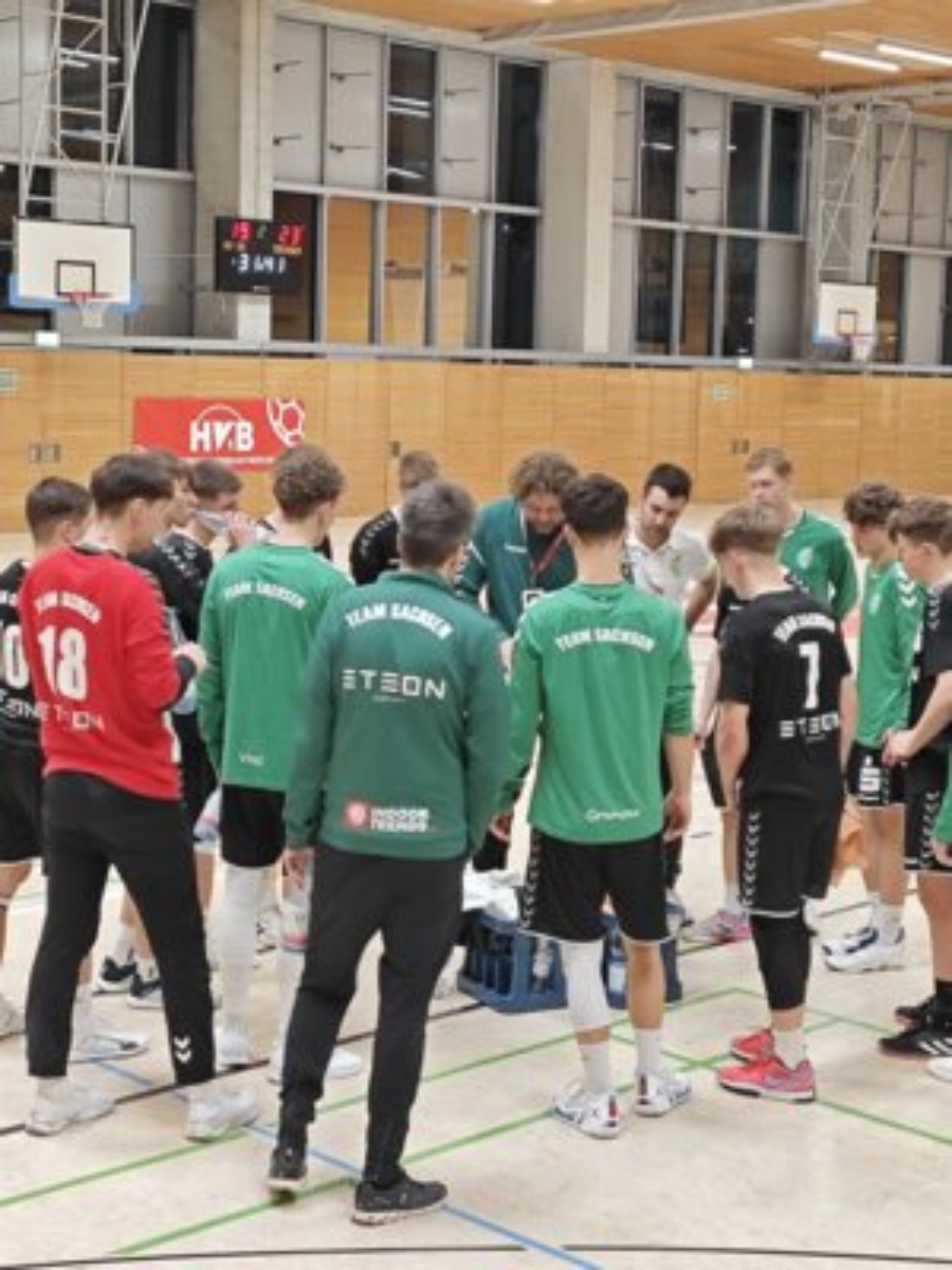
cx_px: 476
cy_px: 635
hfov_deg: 58.9
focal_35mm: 23
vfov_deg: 73.9
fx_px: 843
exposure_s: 1/50
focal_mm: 5.43
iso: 250
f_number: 1.8
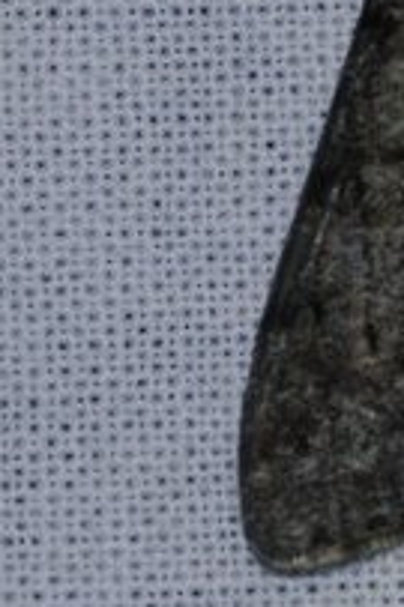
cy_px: -218
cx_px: 634
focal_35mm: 498
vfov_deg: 4.1
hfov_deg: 2.8
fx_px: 8390
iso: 400
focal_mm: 105
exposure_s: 1/30
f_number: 10
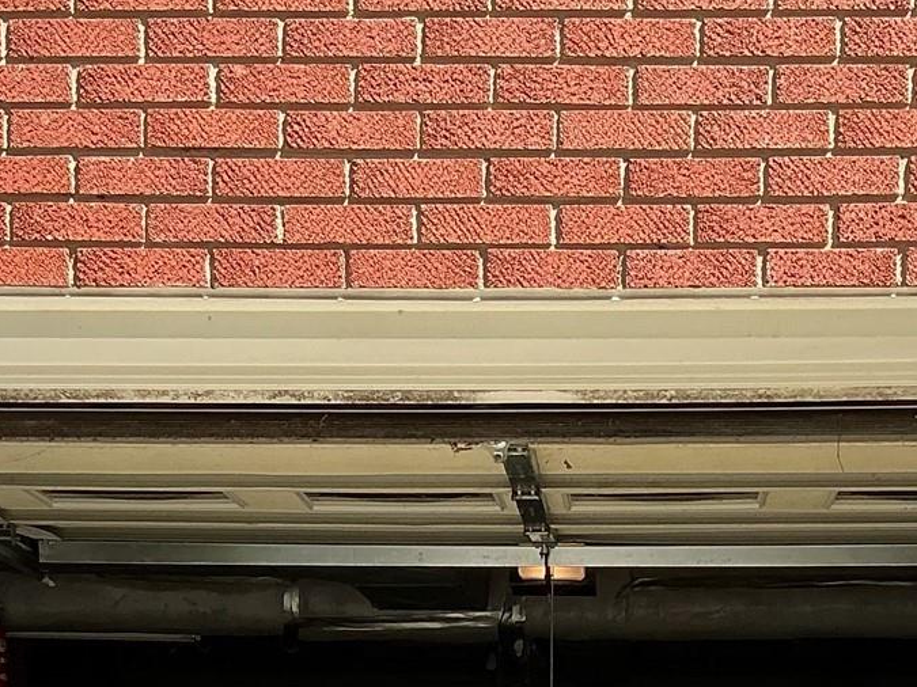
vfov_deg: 15.6
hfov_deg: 22.2
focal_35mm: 88
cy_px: 994
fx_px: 2331
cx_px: 603
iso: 25
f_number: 1.8
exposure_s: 1/728
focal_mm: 3
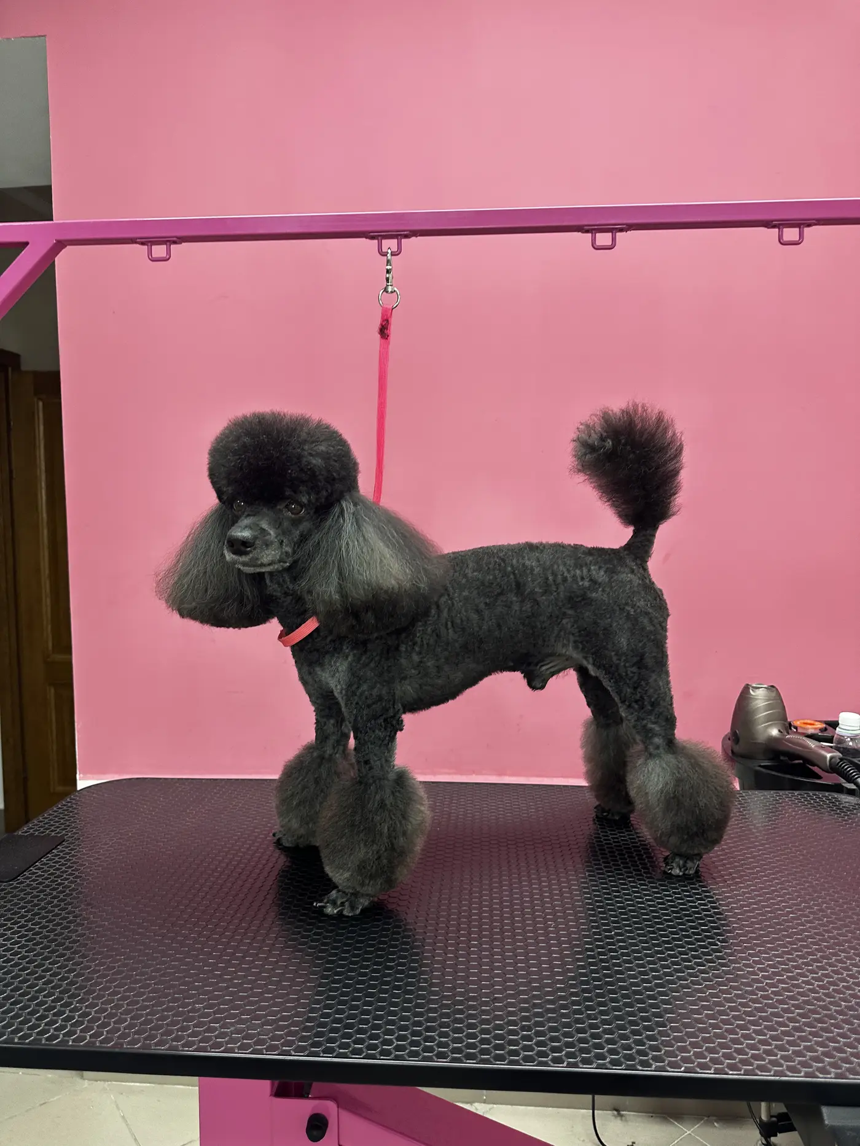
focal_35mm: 24
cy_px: 573
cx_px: 430
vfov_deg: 71.6
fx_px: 795
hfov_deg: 56.8
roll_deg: -1.5
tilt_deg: -6.3
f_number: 1.78
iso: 100
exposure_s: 1/100
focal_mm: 6.86
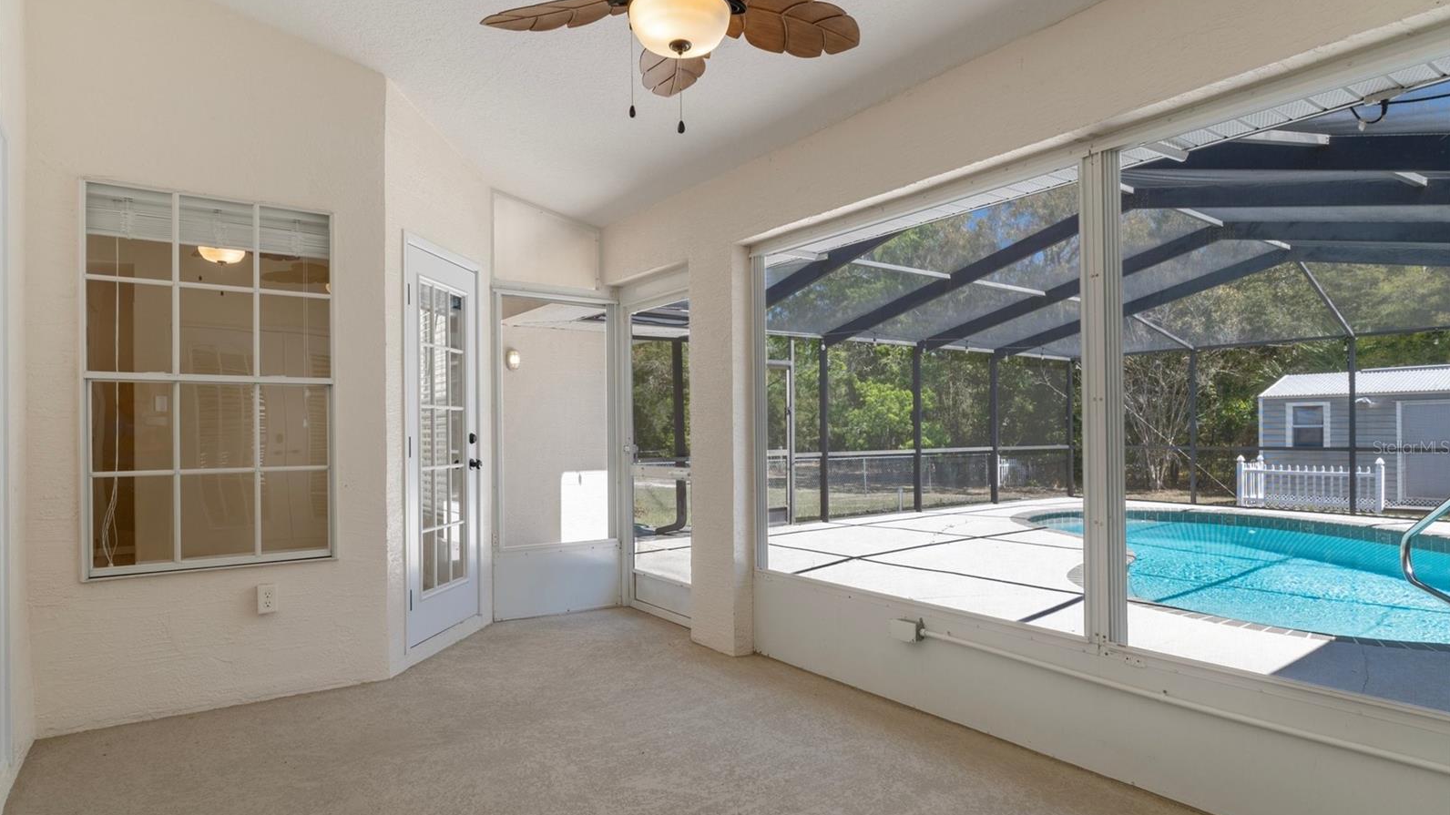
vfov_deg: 54.5
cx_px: 725
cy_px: 447
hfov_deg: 85.2
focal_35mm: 21
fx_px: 789
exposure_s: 1/90
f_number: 8
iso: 320
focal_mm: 13
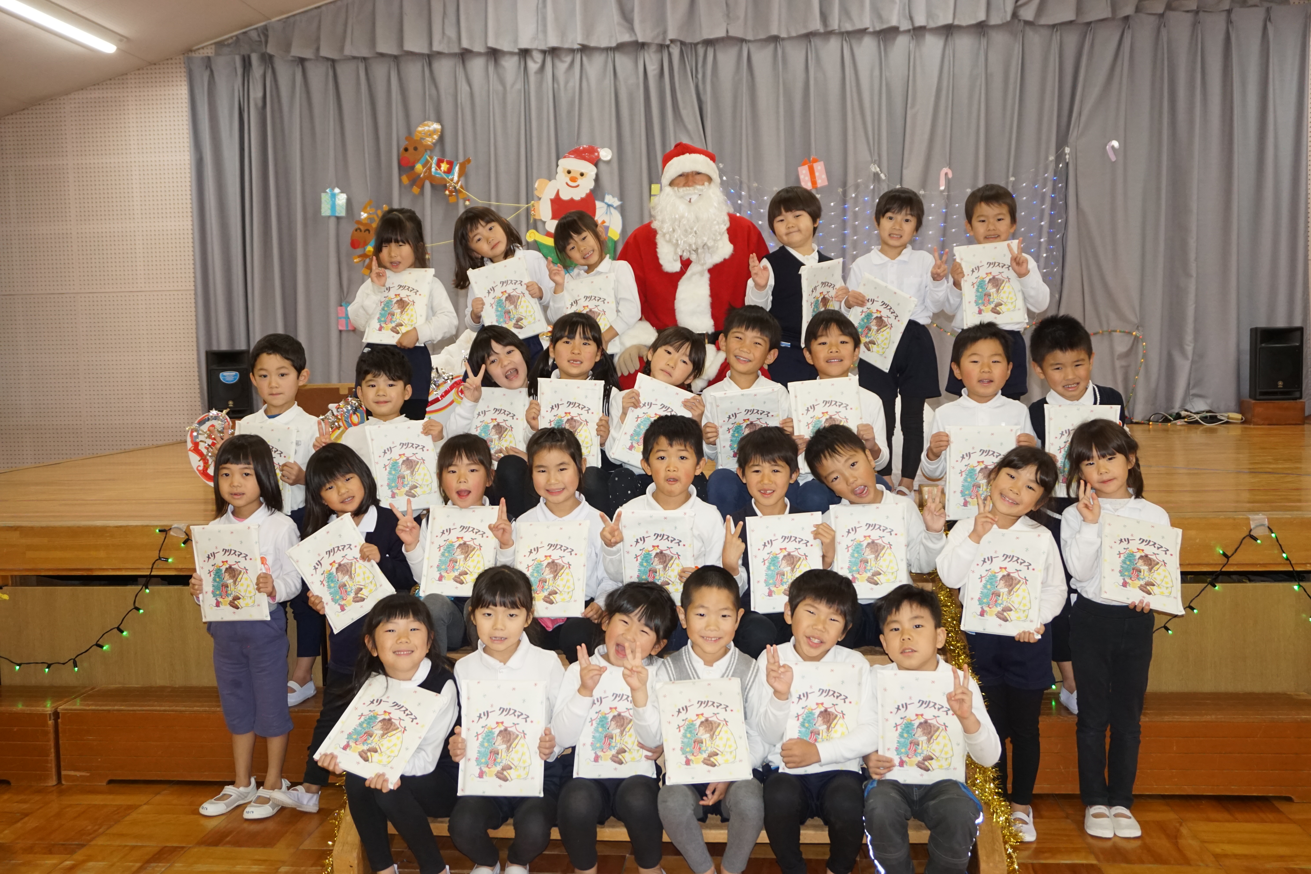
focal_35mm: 33
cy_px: 437
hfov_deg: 57.2
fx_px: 1202
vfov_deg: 40.0
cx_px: 656
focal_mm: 22
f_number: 4
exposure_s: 1/160
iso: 1000
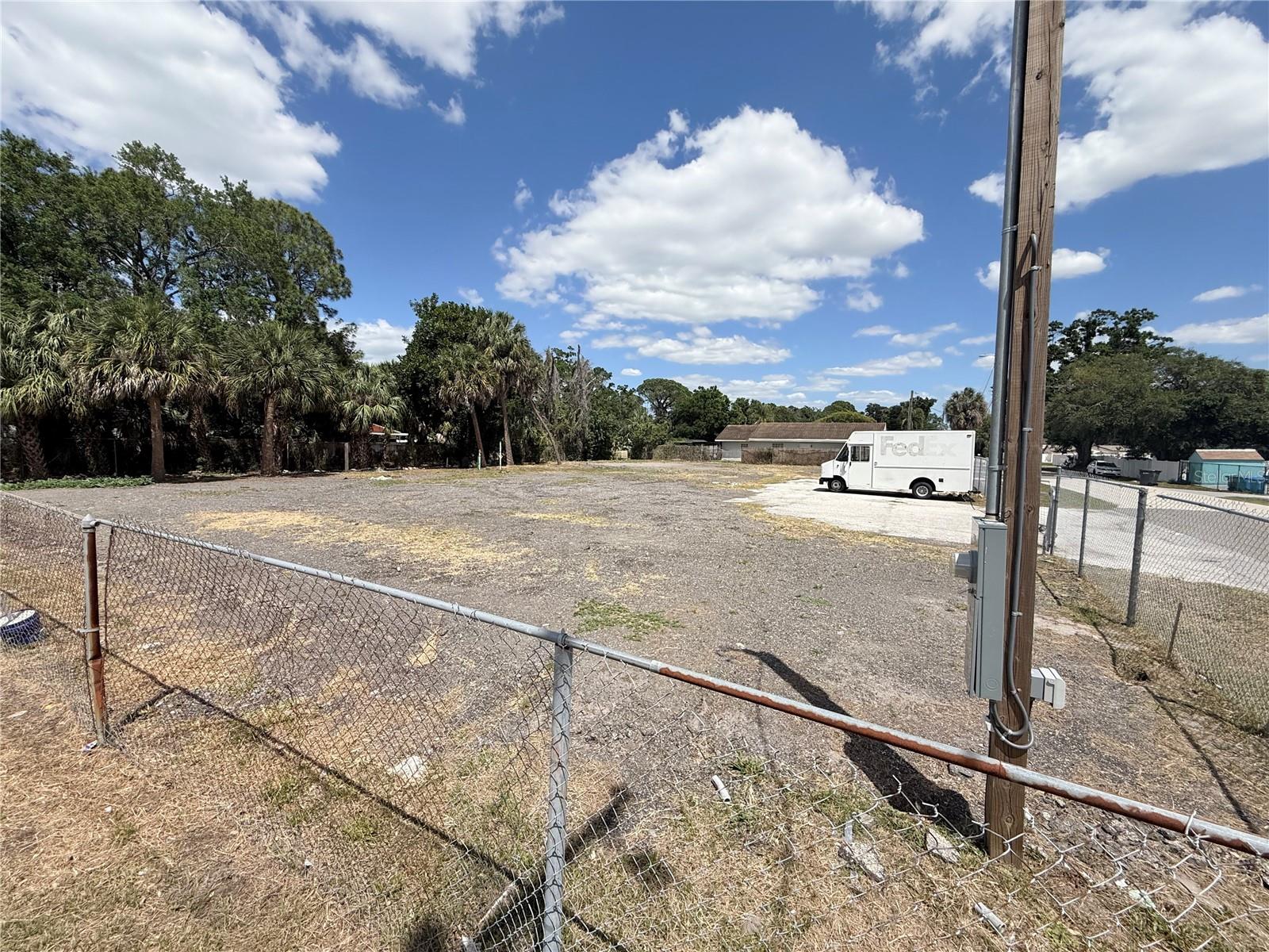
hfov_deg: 102.1
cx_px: 634
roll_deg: -2.3
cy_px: 476
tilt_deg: -3.7
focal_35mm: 14
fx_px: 513
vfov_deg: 85.7
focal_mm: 2.22
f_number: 2.2
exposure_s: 1/3460
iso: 50
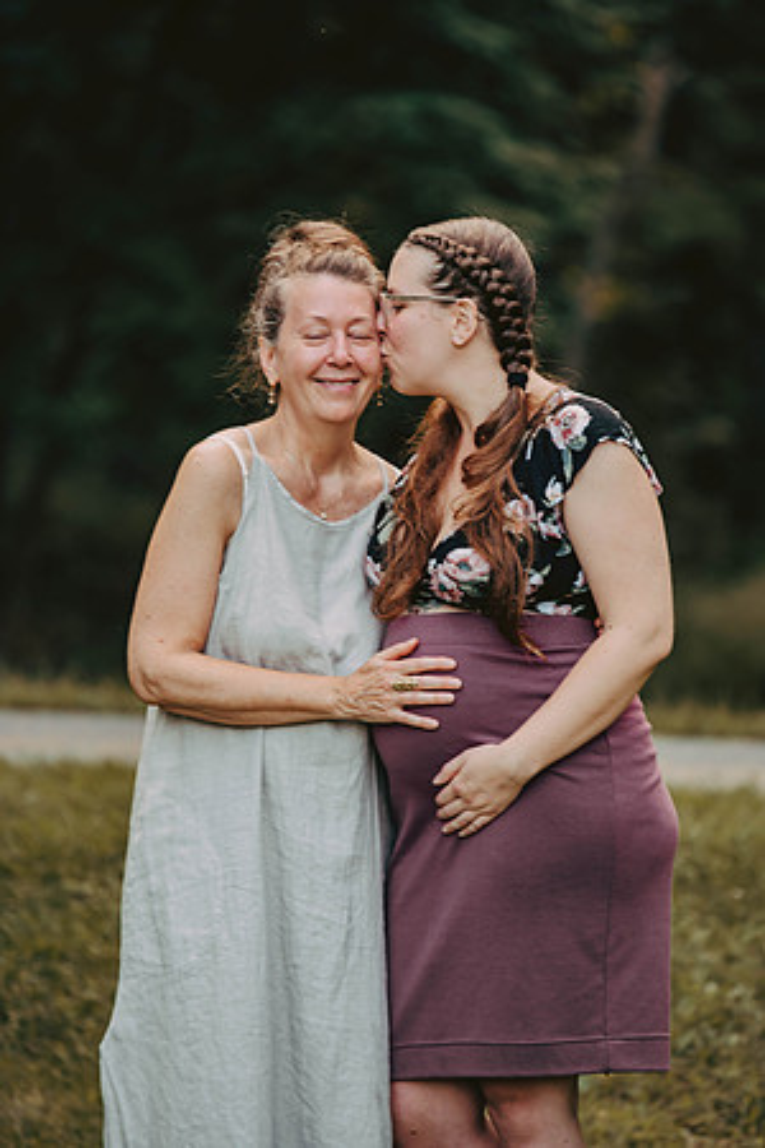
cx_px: 382
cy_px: 574
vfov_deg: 10.3
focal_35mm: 200
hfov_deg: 6.9
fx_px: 6375
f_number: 3.5
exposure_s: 1/125
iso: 250
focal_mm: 200
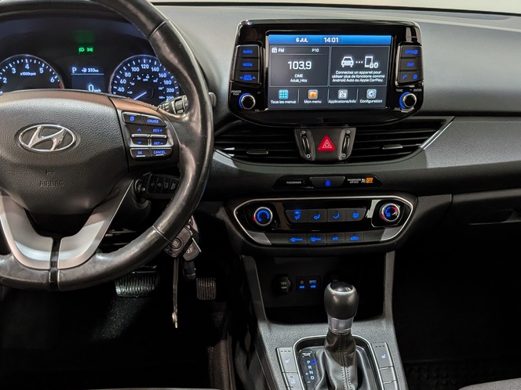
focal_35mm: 37
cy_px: 251
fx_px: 557
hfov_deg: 50.1
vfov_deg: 38.3
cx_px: 264
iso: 32
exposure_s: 1/120
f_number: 1.7
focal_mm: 4.53
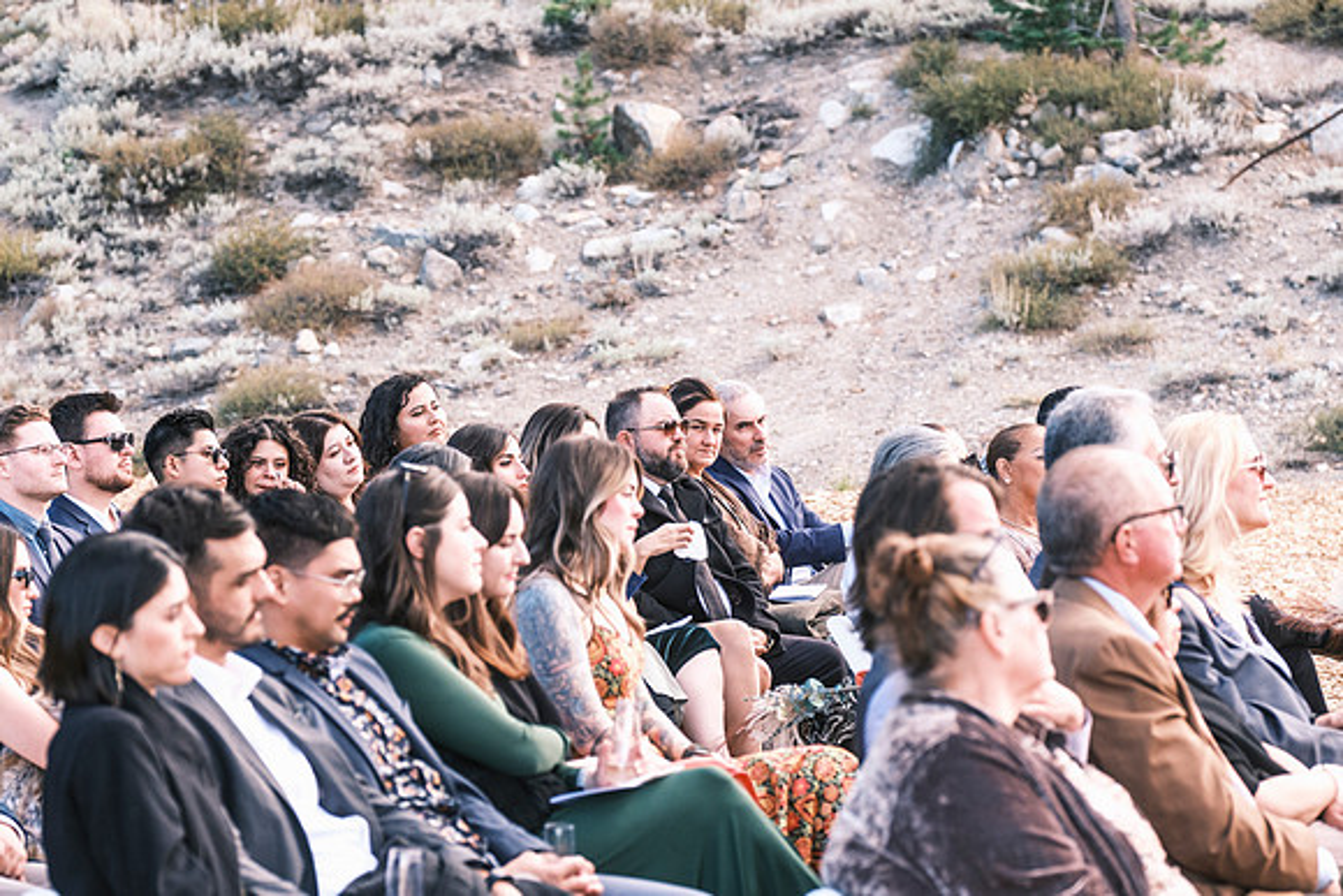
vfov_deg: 9.8
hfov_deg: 14.6
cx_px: 672
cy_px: 560
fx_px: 5224
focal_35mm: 140
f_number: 3.2
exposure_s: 1/550
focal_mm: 74.4
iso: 400
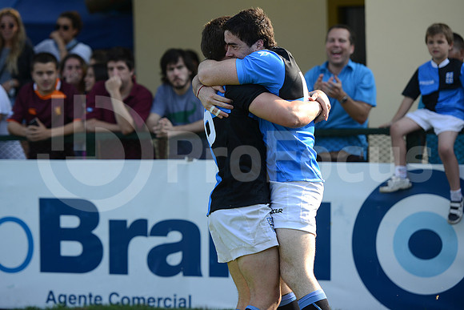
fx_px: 1740
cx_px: 232
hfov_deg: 15.2
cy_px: 155
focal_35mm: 135
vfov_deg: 10.2
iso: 250
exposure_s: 1/1000
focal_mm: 135
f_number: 2.8
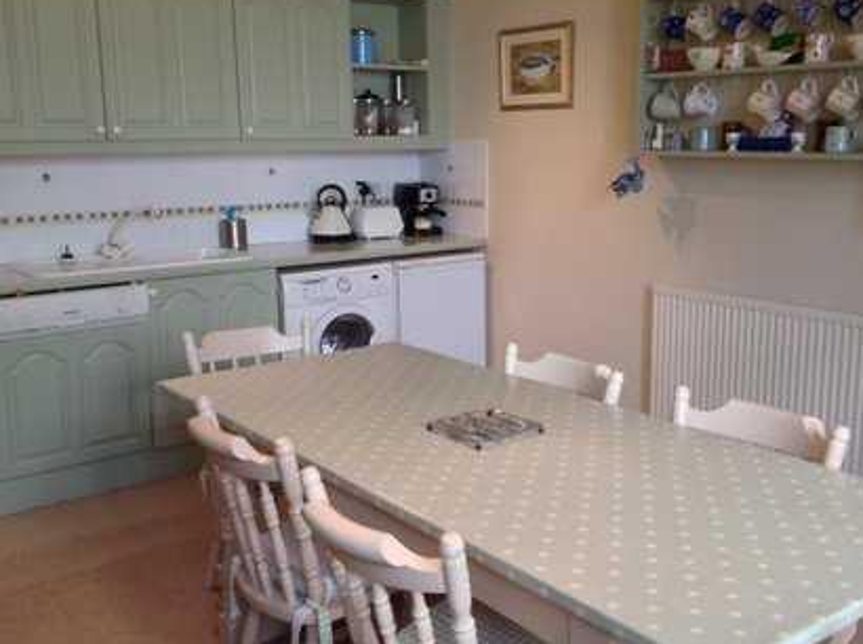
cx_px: 471
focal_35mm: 41
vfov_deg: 35.0
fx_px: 1020
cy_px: 319
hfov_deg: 45.8
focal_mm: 4.28
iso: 50
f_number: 2.4
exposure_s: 1/17
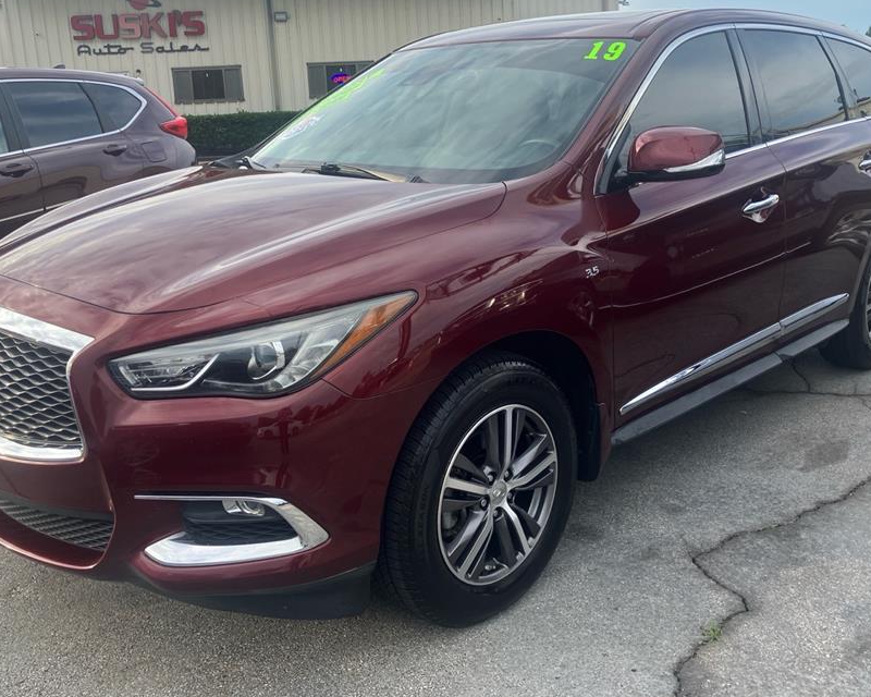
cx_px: 449
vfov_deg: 42.1
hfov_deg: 51.5
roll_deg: -0.2
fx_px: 902
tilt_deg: -10.6
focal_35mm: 35
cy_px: 288
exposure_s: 1/313
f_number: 1.8
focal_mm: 3.99
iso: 32
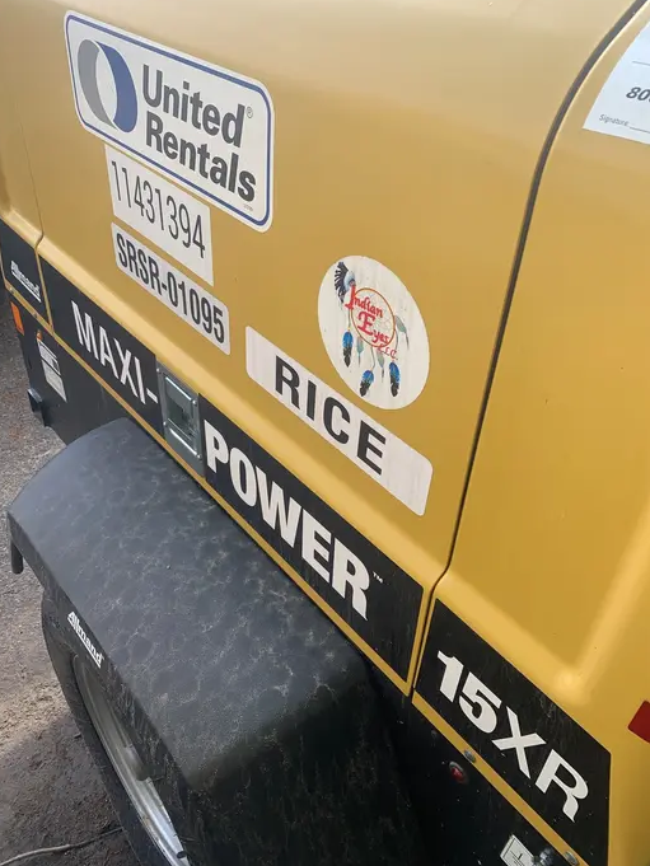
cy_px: 406
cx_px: 303
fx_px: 701
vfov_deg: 63.4
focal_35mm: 28
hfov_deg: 49.7
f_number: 1.8
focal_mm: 4.25
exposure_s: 1/467
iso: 25
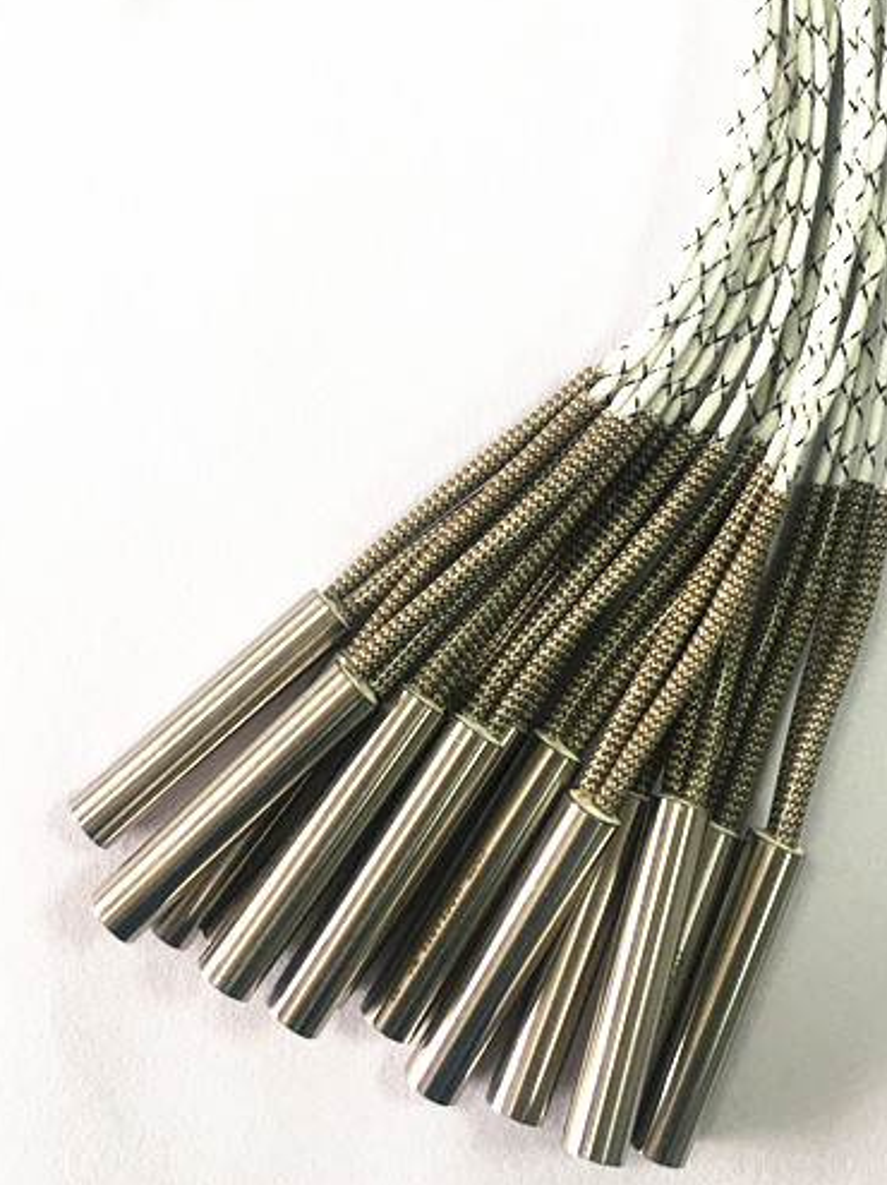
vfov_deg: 39.6
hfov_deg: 30.9
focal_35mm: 47
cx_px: 436
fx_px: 1607
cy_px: 329
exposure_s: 1/33
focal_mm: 4.15
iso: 25
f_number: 2.2
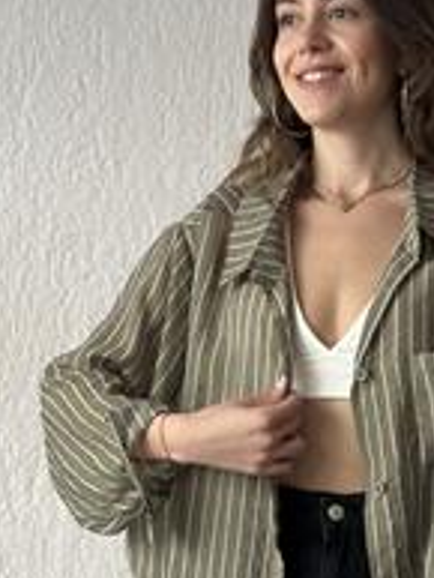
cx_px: 344
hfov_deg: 13.9
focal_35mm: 106
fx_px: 1770
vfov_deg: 18.4
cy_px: 419
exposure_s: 1/121
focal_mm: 6.86
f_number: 1.78
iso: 125
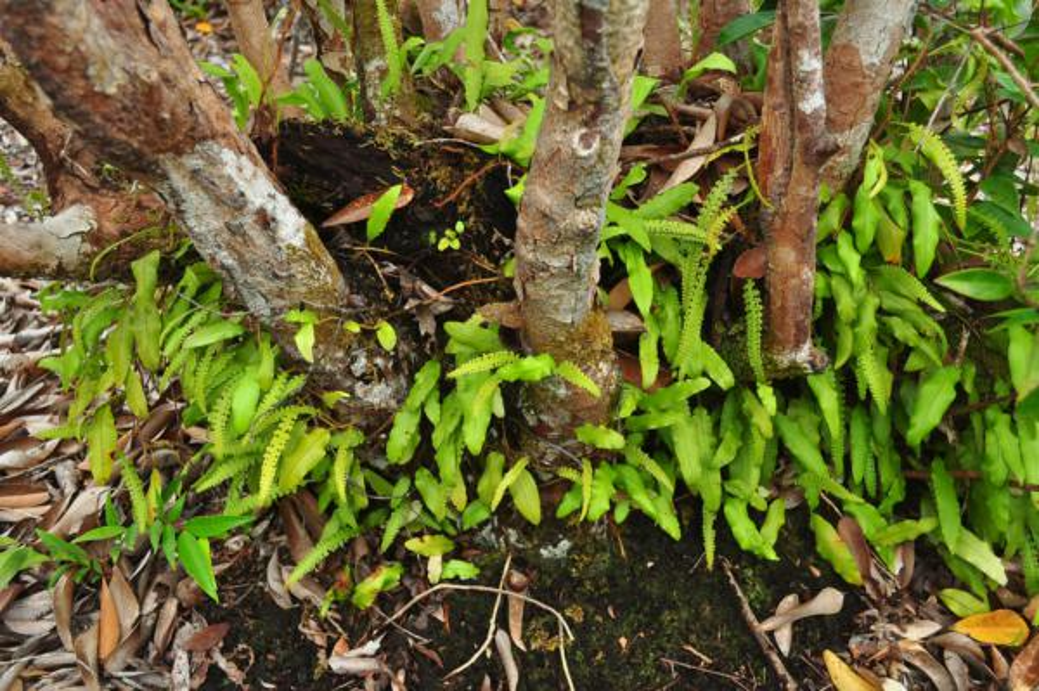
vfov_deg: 36.8
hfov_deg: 53.2
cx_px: 520
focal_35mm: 36
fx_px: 1038
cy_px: 346
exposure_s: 1/160
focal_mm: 24
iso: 200
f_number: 6.3
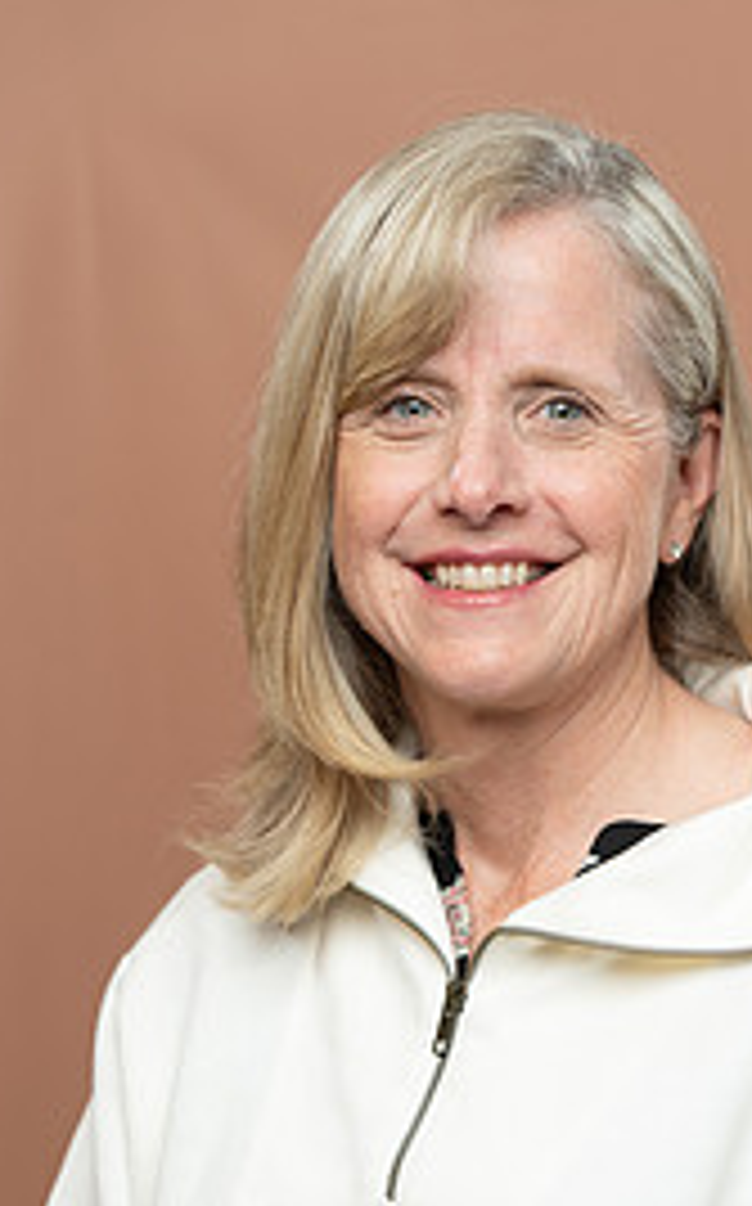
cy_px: 927
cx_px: 536
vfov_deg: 13.0
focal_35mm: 161
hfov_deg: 8.1
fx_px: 5291
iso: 320
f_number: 4
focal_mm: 94
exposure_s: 1/160
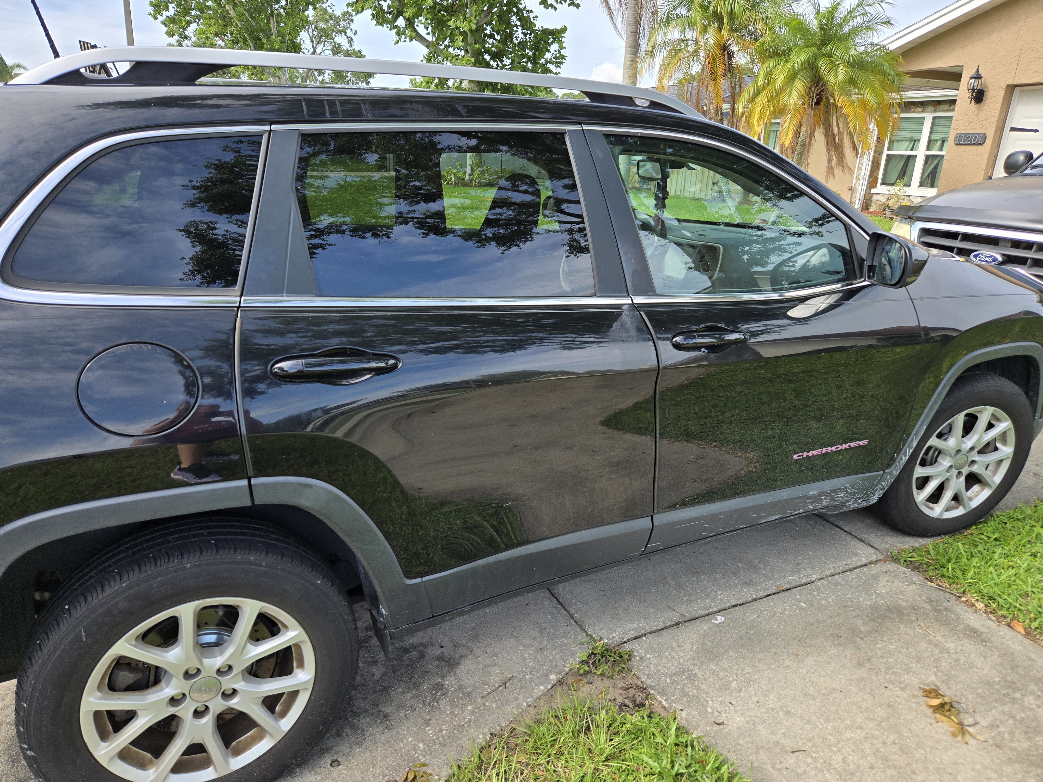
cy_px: 391
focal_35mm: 23
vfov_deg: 58.9
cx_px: 522
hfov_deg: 73.9
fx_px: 693
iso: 80
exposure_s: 1/2010
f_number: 1.8
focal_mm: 5.4
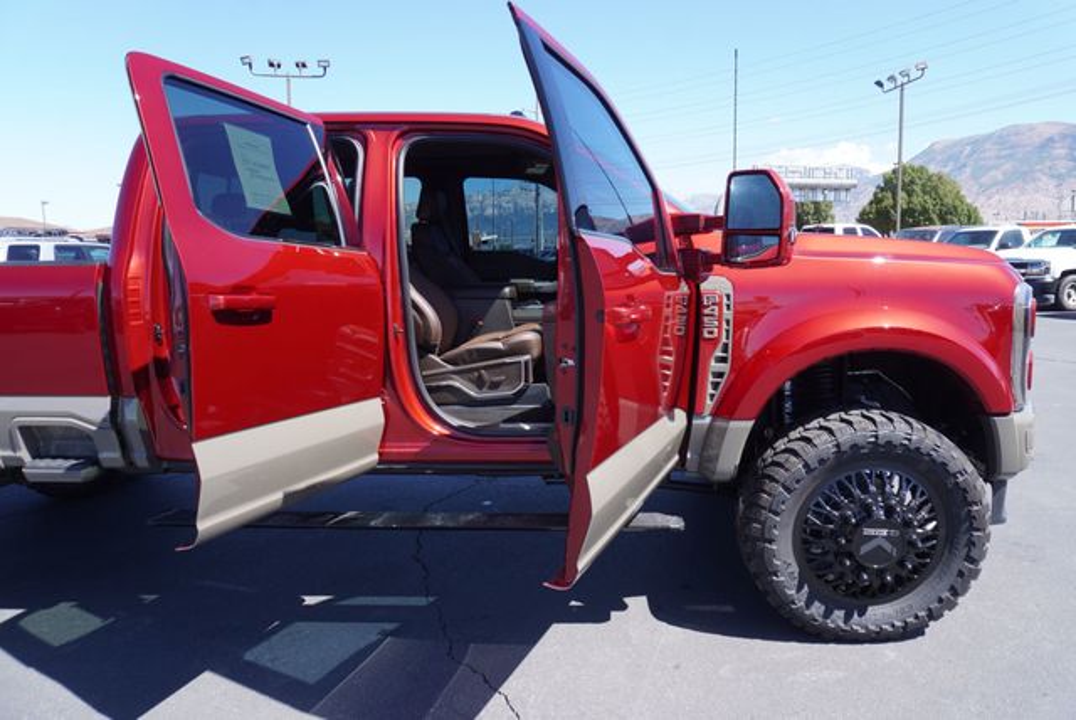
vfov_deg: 53.2
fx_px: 718
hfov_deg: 73.7
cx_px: 538
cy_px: 360
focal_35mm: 24
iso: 100
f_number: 5.6
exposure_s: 1/160
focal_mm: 16
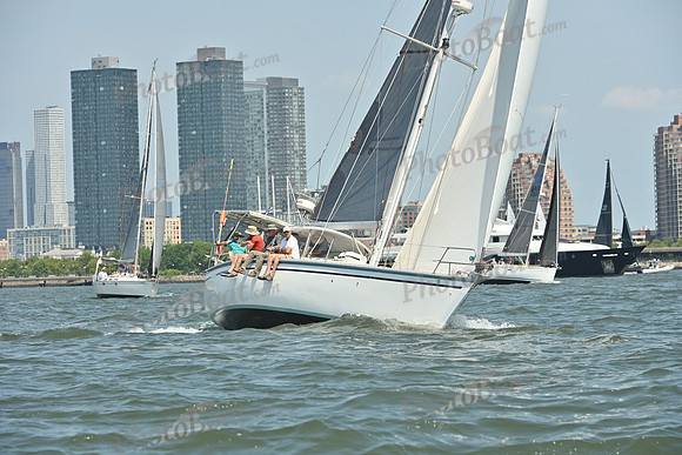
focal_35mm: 165
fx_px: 3126
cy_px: 228
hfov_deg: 12.4
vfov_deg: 8.3
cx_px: 341
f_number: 8
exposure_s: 1/1250
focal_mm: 165
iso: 320
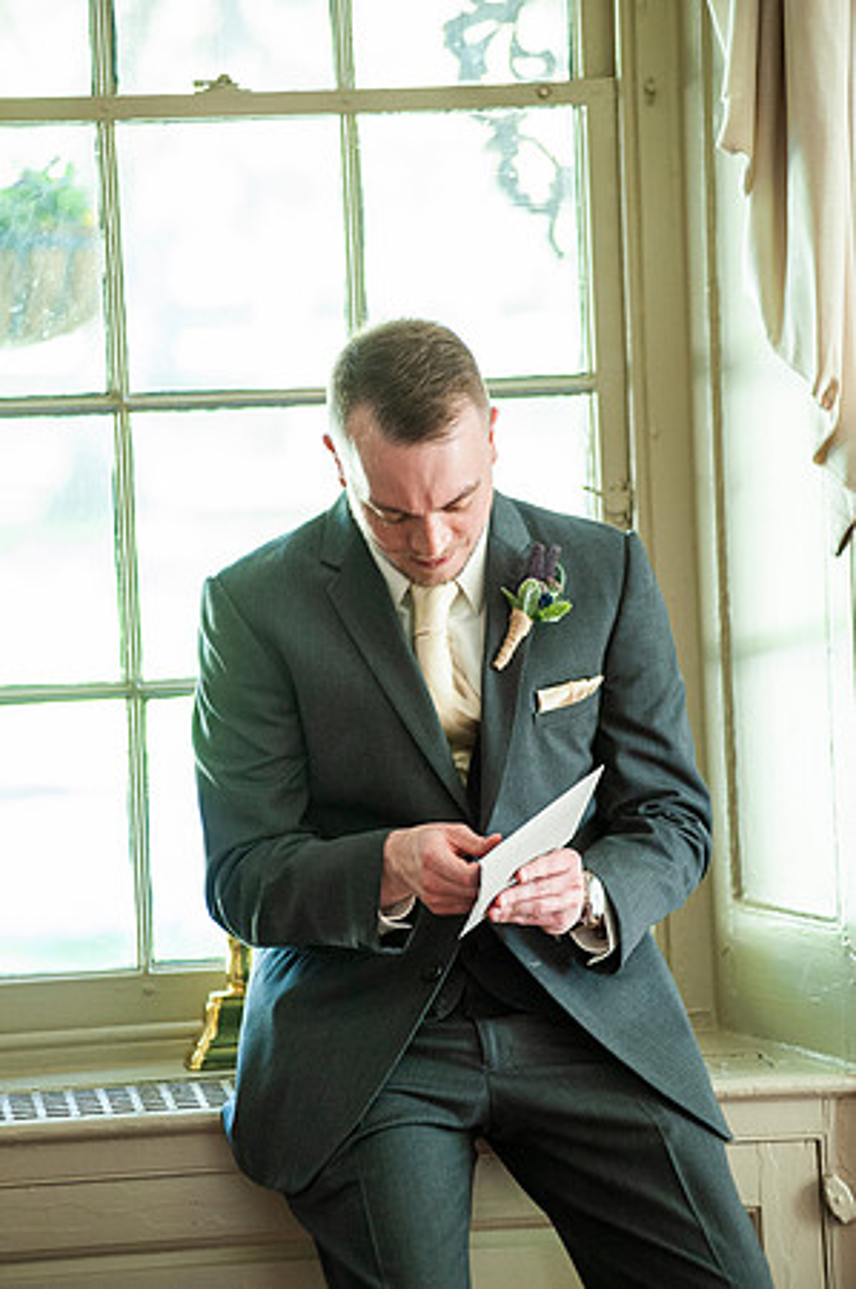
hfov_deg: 9.4
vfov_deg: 14.2
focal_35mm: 145
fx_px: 5183
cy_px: 644
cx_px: 428
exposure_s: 1/160
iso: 1600
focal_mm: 145
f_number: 3.2
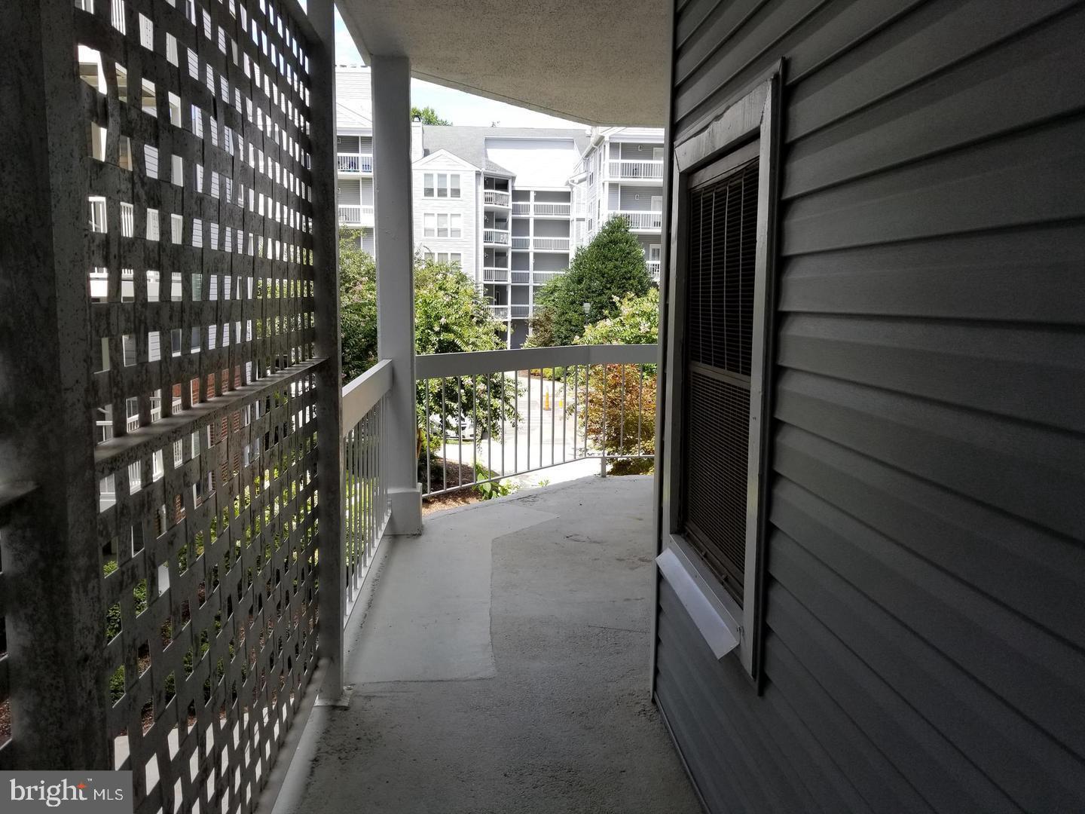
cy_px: 407
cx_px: 542
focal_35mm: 26
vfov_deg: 53.1
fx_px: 815
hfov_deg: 67.3
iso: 50
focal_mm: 4.25
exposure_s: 1/736
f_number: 1.7
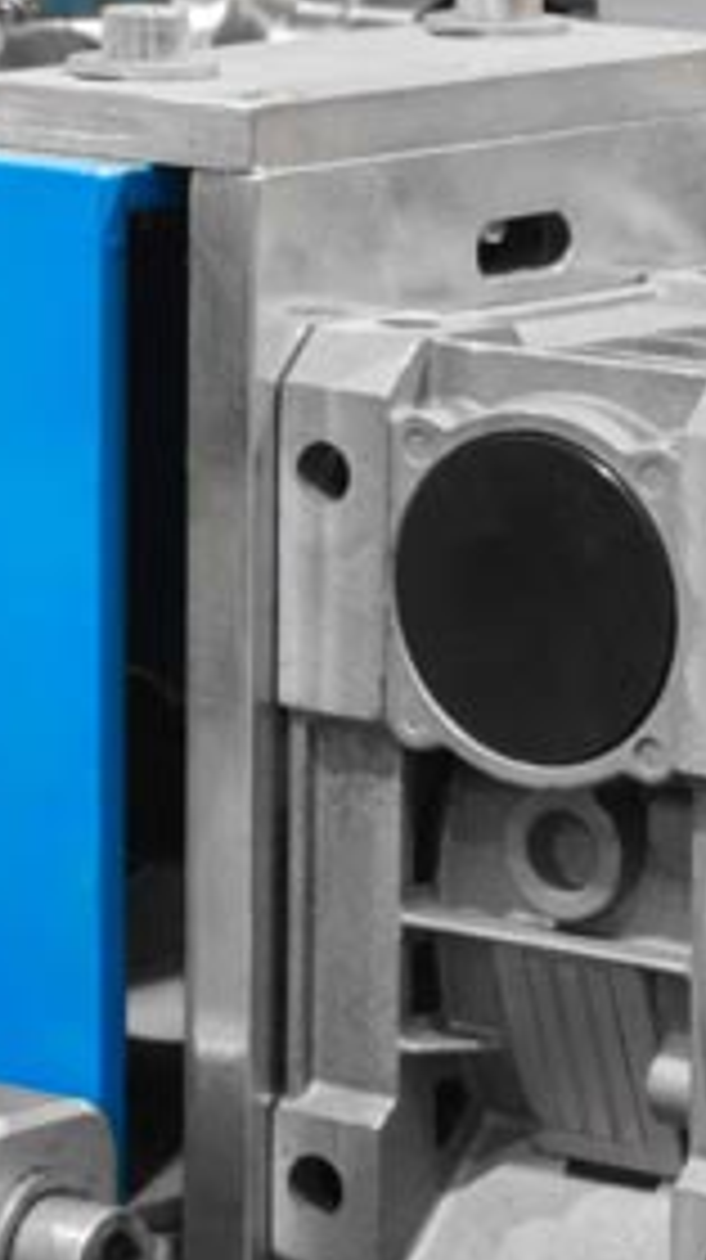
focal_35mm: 229
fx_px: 7640
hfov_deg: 5.3
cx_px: -171
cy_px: 662
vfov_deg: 9.4
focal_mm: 34.3
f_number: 11
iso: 160
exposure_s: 4.5
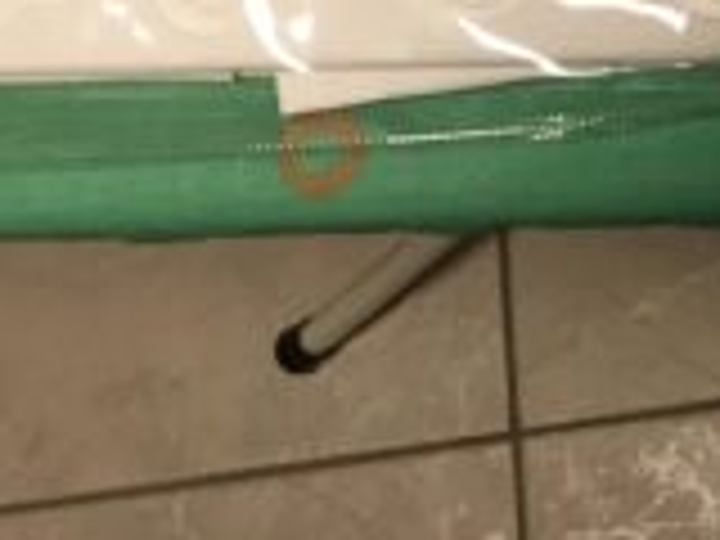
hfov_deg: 17.1
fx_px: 2267
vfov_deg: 12.3
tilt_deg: -68.0
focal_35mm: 109
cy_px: -464
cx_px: 909
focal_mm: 4.15
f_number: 2.2
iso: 40
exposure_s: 1/33
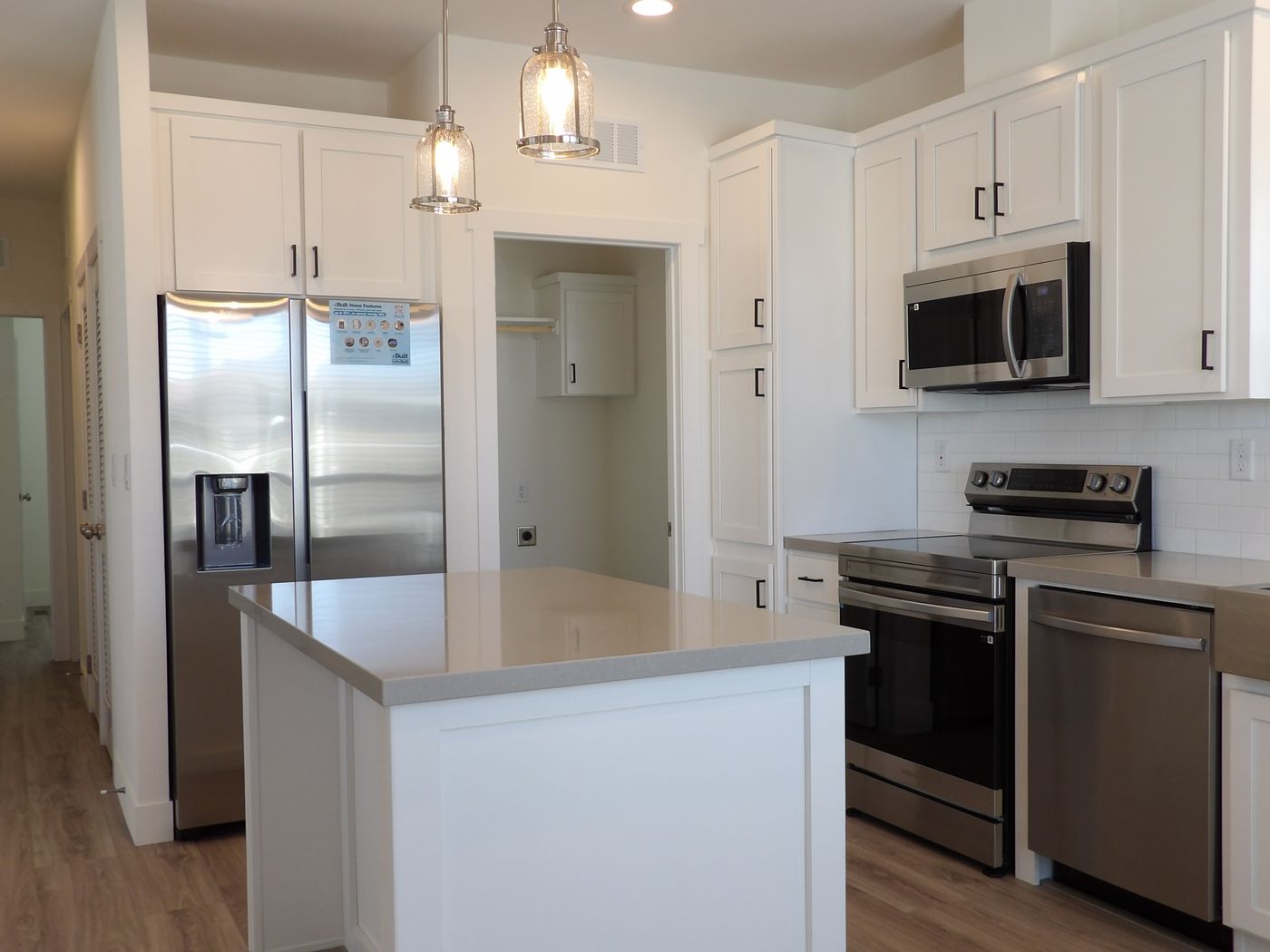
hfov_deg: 55.4
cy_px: 476
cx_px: 635
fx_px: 1211
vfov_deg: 42.9
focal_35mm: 33
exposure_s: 1/44
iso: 100
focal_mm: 5.9
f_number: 3.1
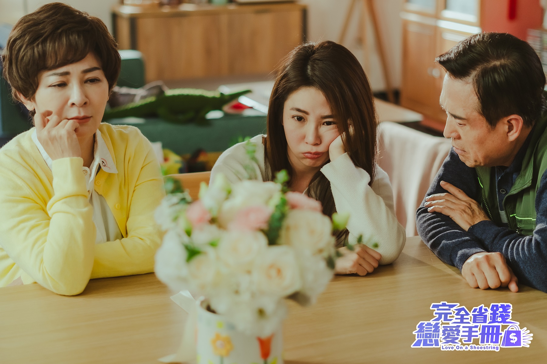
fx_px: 1139
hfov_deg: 27.0
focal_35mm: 75
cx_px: 274
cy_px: 182
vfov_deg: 18.2
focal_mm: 50
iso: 800
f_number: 1.8
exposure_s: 1/160
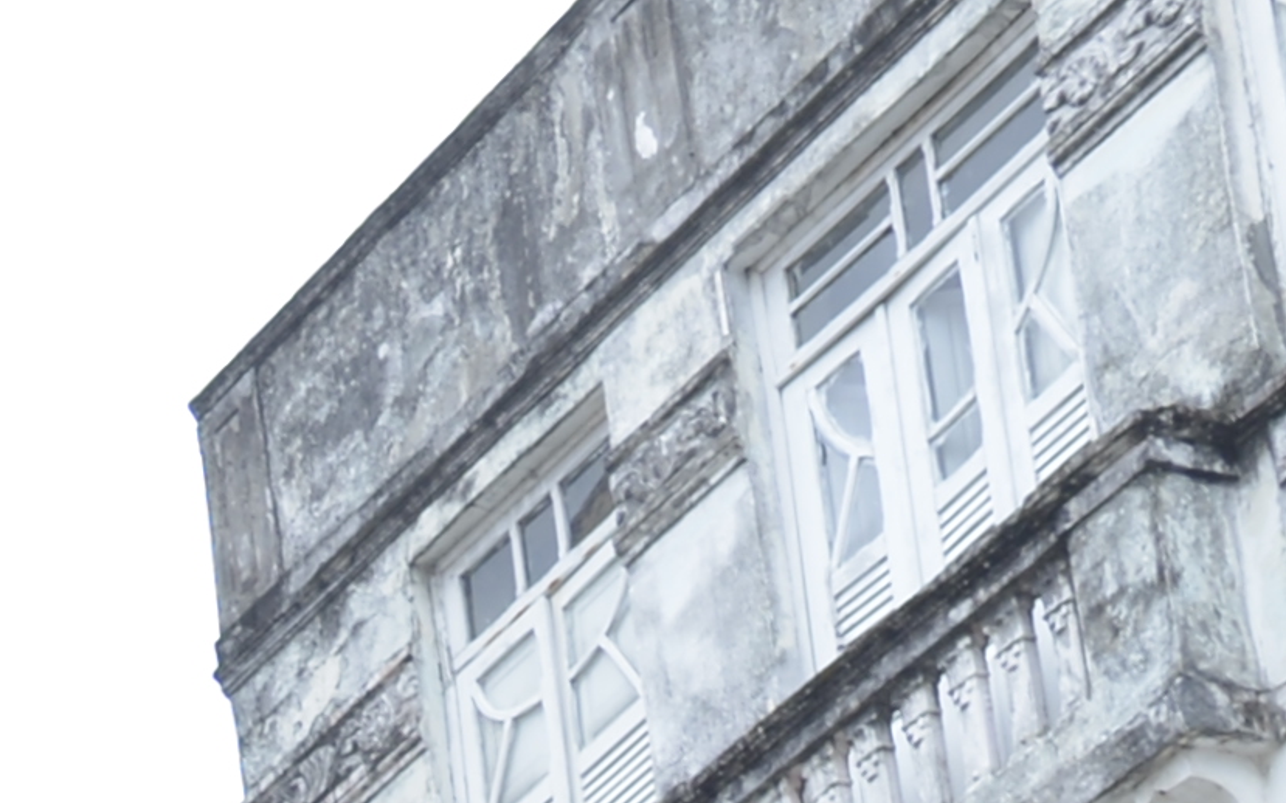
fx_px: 5187
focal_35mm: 148
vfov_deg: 7.2
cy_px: 2910
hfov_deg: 10.8
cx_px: -2291
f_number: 7.1
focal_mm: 20
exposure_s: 1/250
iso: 200
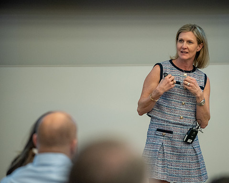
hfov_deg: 7.8
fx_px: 1687
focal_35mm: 249
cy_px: 96
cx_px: 148
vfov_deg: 6.2
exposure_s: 1/160
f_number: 2.8
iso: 2000
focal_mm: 200
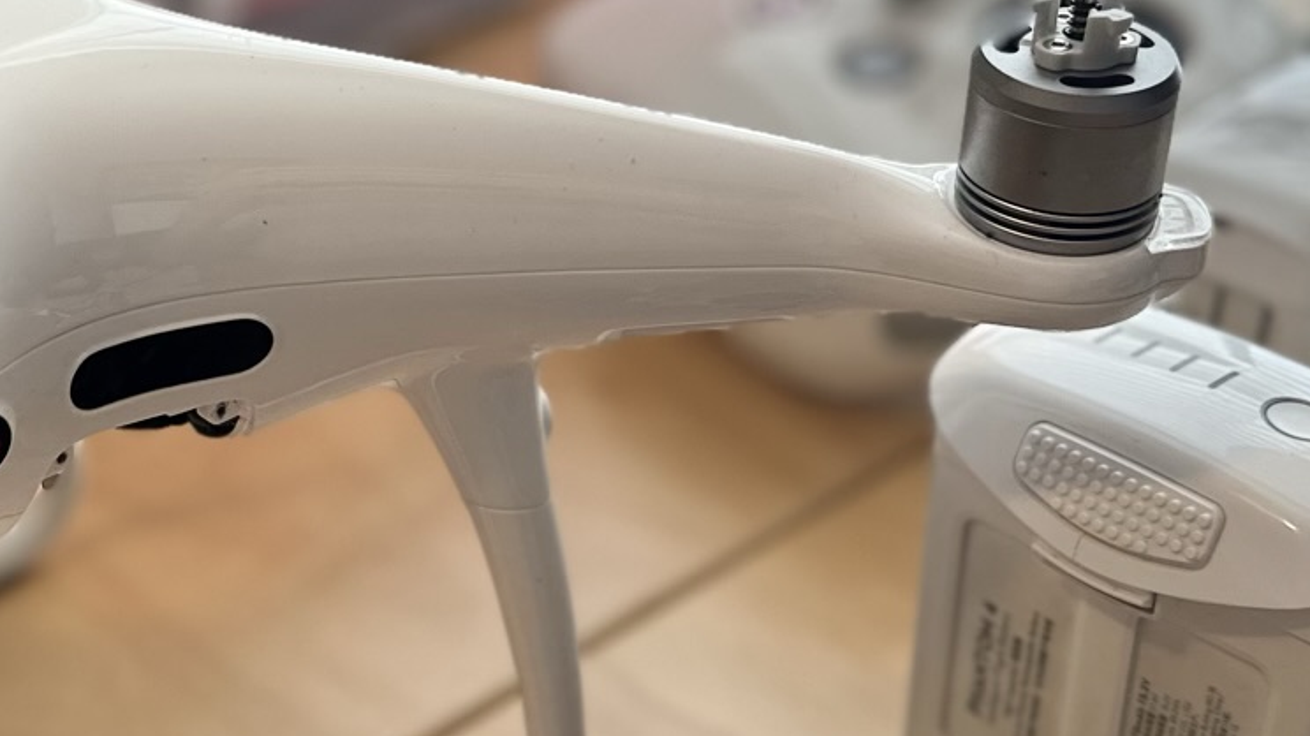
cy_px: 195
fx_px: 2500
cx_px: 239
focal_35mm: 72
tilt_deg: -28.2
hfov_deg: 28.6
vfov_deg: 16.7
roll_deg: +1.1
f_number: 1.78
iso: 80
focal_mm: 6.86
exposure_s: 1/172
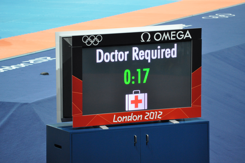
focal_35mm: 300
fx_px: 2039
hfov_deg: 6.9
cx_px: 122
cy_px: 82
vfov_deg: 4.6
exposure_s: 1/125
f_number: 5.6
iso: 1600
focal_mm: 200
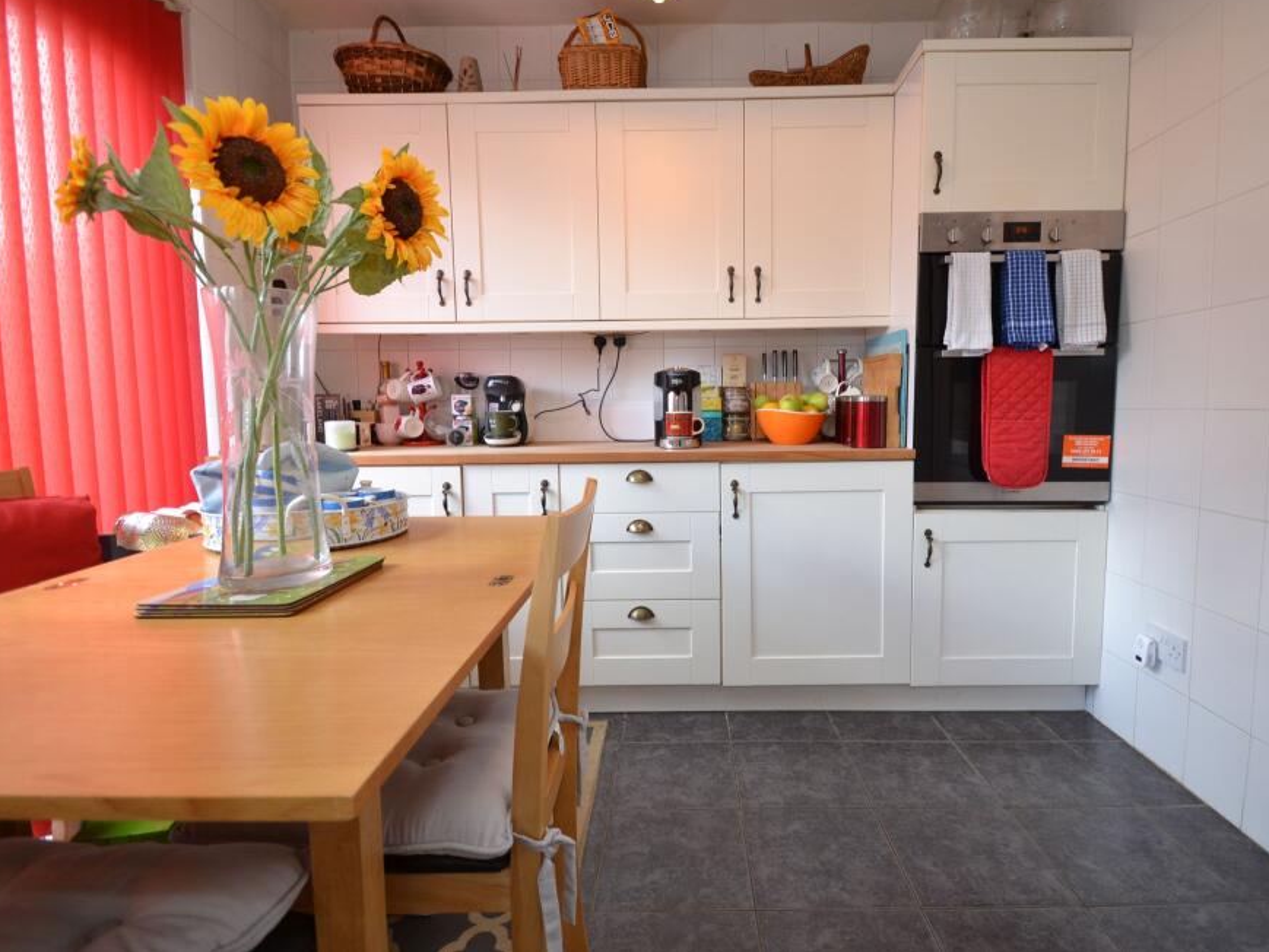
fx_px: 623
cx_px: 688
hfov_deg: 90.8
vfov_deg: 74.7
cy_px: 455
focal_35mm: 17
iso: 400
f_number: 3.5
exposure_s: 1/60
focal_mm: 10
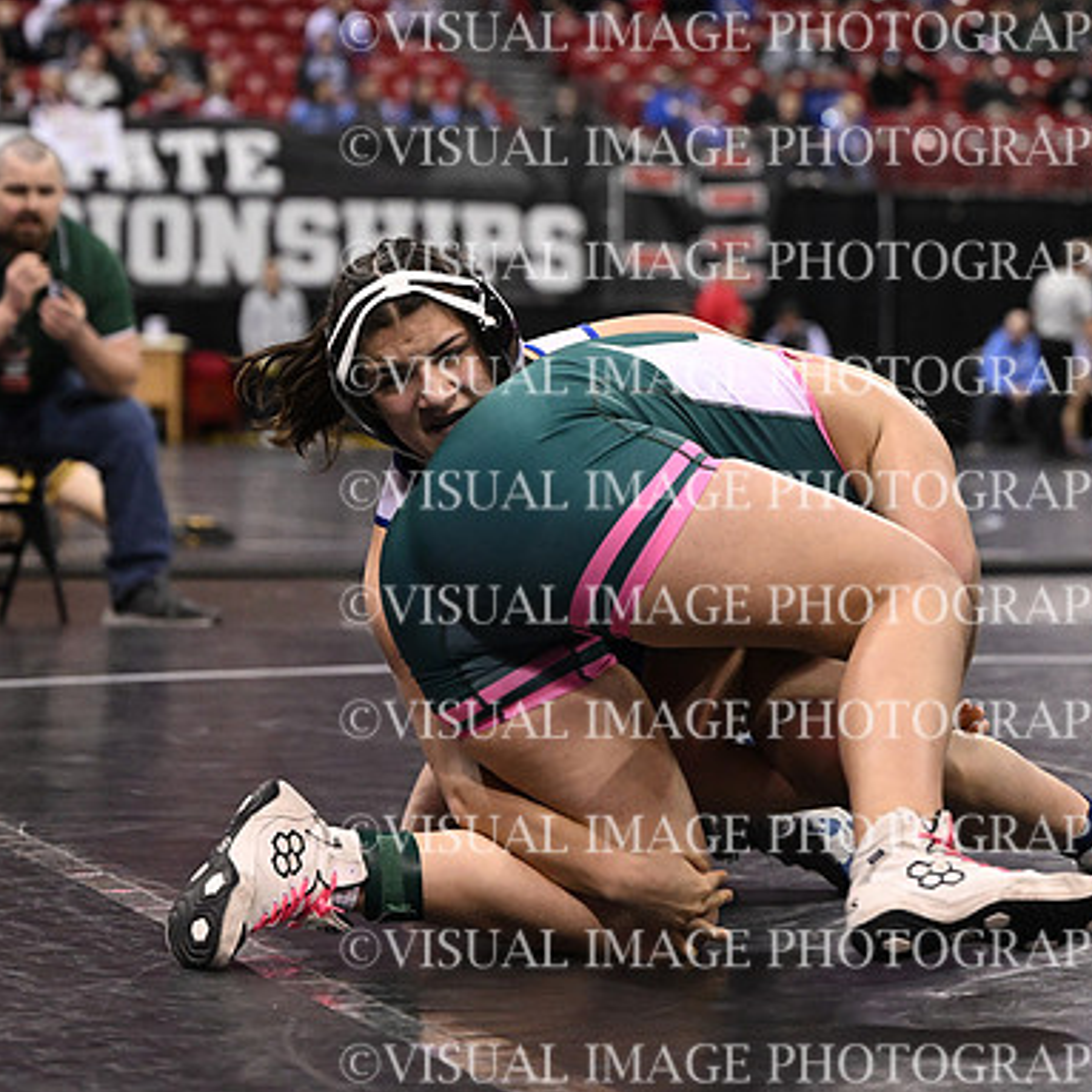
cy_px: 547
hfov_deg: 12.9
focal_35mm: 135
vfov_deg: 12.9
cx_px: 753
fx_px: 4818
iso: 4000
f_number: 3.2
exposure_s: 1/1000
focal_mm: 70
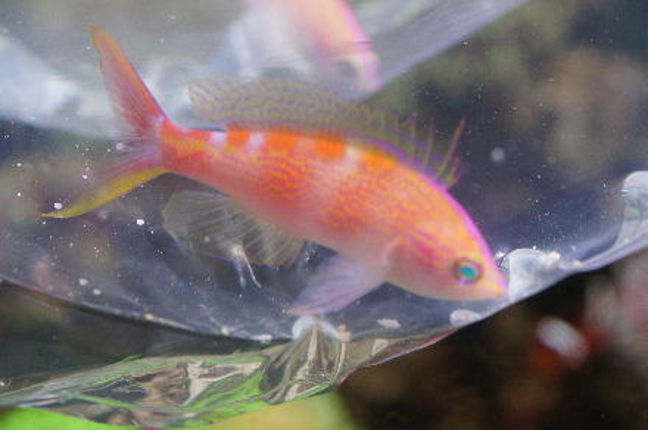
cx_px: 324
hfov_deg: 27.0
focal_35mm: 75
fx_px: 1348
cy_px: 215
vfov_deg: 18.1
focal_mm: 50
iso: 800
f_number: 4.5
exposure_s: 1/100
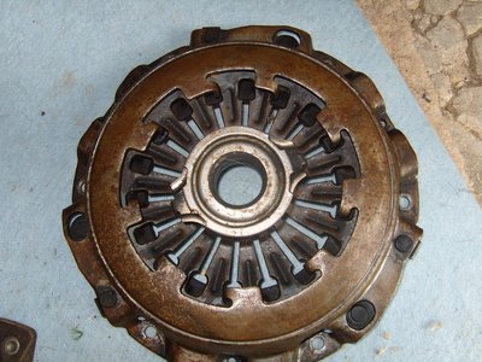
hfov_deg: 52.6
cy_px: 181
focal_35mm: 35
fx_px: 487
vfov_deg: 40.7
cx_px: 241
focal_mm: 7.4
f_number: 2.8
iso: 100
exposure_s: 1/30
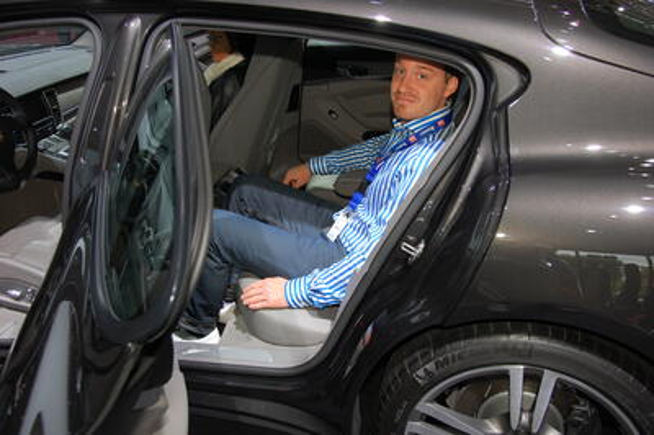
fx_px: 653
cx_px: 327
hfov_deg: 53.2
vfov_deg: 36.8
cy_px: 218
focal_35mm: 36
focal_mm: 24
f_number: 4.5
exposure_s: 1/80
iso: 200
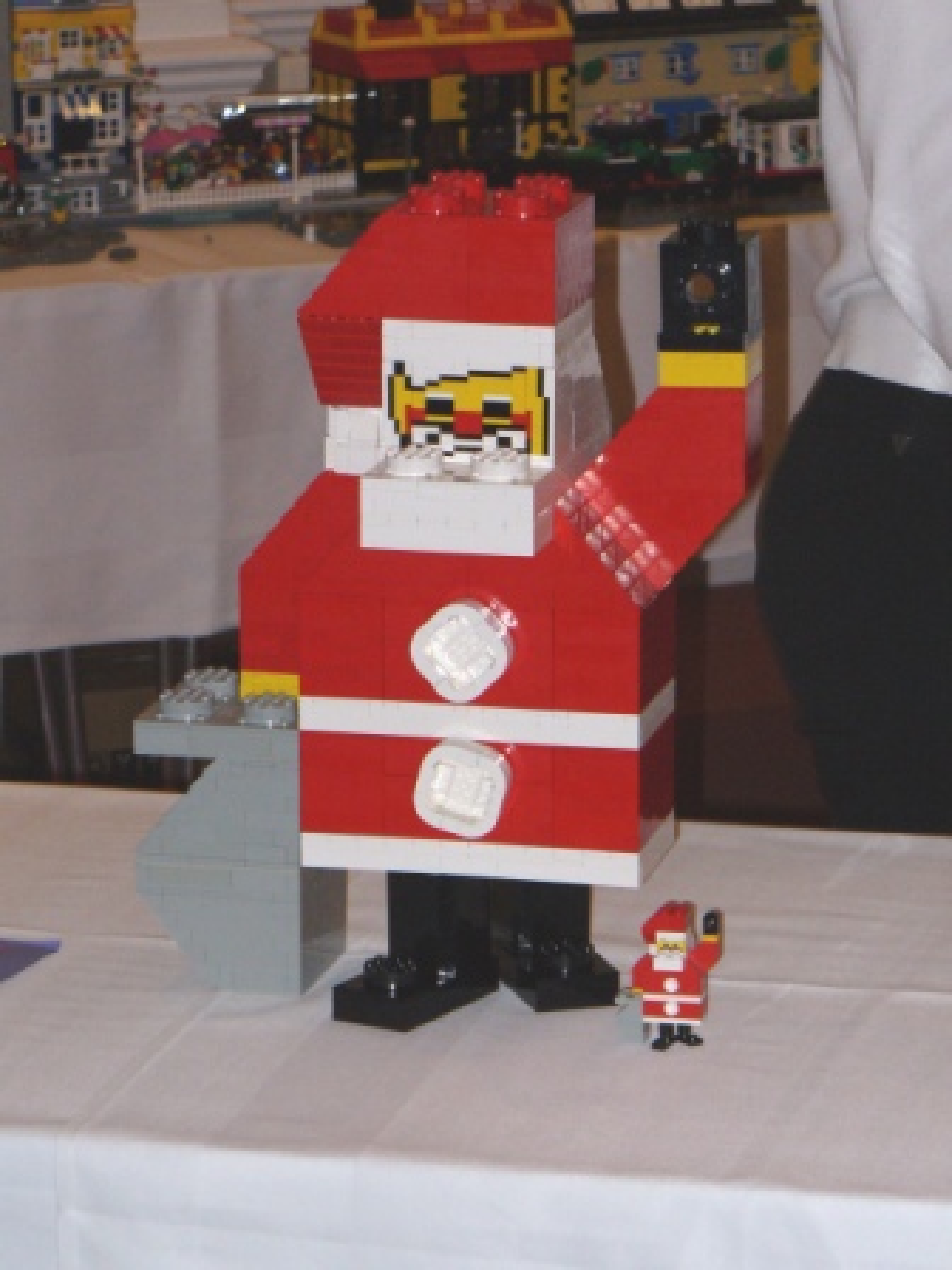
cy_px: 635
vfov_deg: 12.6
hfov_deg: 9.5
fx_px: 5757
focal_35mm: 157
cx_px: 476
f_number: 4
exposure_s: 1/60
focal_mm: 25.9
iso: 200
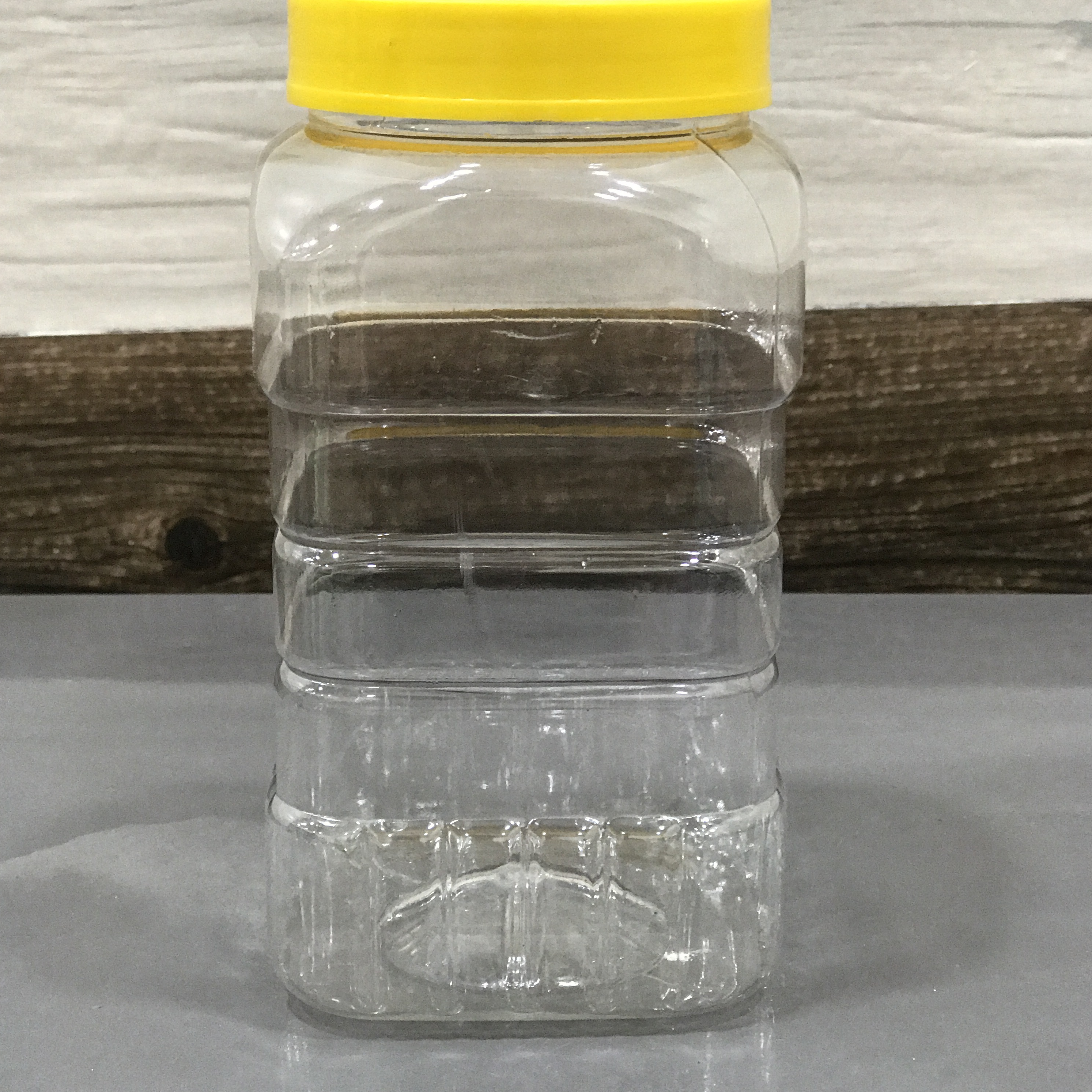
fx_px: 2427
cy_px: 634
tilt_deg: -20.1
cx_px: 548
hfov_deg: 25.4
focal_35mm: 68
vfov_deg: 25.3
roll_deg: +1.7
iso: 200
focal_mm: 6.6
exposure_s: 1/50
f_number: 2.8
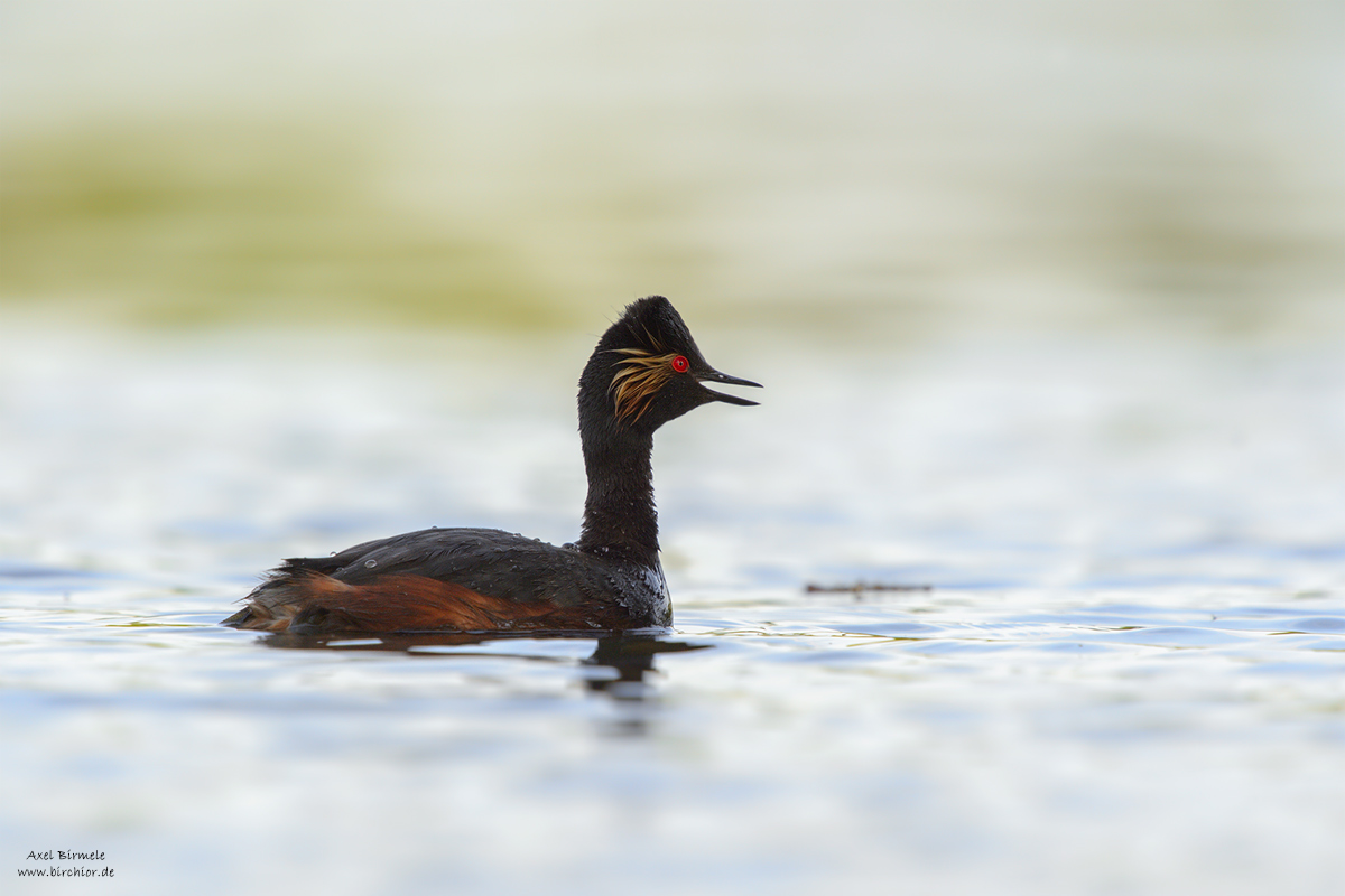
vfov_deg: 1.6
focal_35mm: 850
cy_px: 448
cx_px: 672
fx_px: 31754
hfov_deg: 2.4
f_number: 7.1
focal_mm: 850
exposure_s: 1/1000
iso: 800
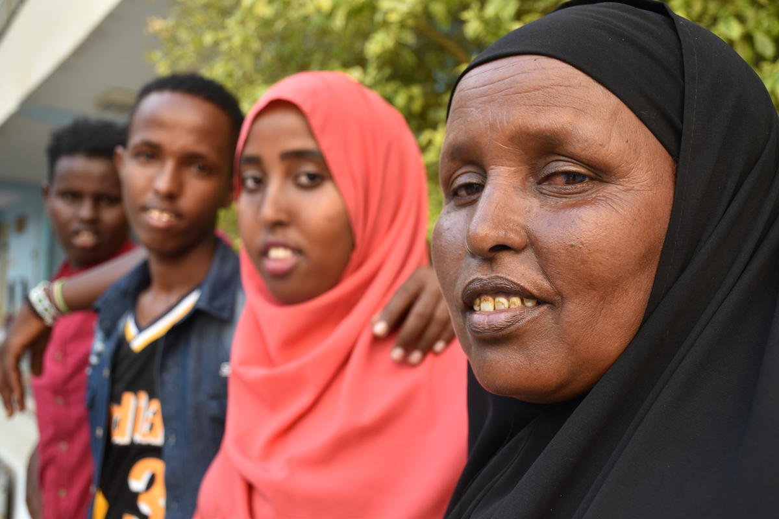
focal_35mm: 40
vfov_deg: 33.0
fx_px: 876
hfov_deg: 47.9
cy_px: 260
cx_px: 390
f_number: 4.5
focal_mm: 27
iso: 200
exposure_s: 1/160
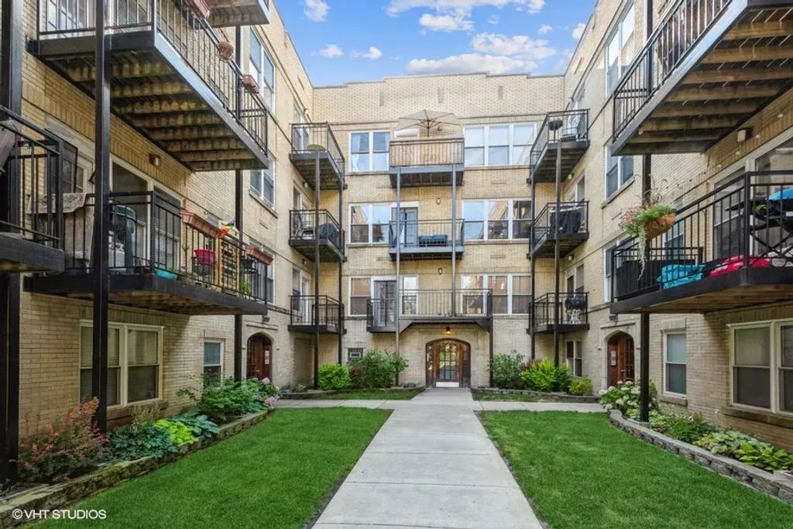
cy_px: 264
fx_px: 352
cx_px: 396
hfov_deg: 96.7
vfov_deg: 73.8
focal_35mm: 16
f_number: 8
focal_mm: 16
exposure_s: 1/200
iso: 400
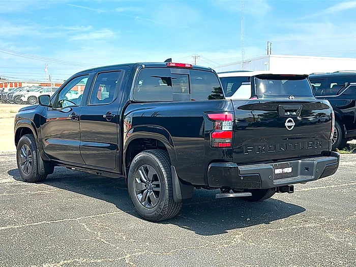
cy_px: 134
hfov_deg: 49.0
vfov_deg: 37.7
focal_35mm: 38
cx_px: 178
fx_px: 391
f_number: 1.78
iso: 80
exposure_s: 1/2604
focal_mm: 6.86
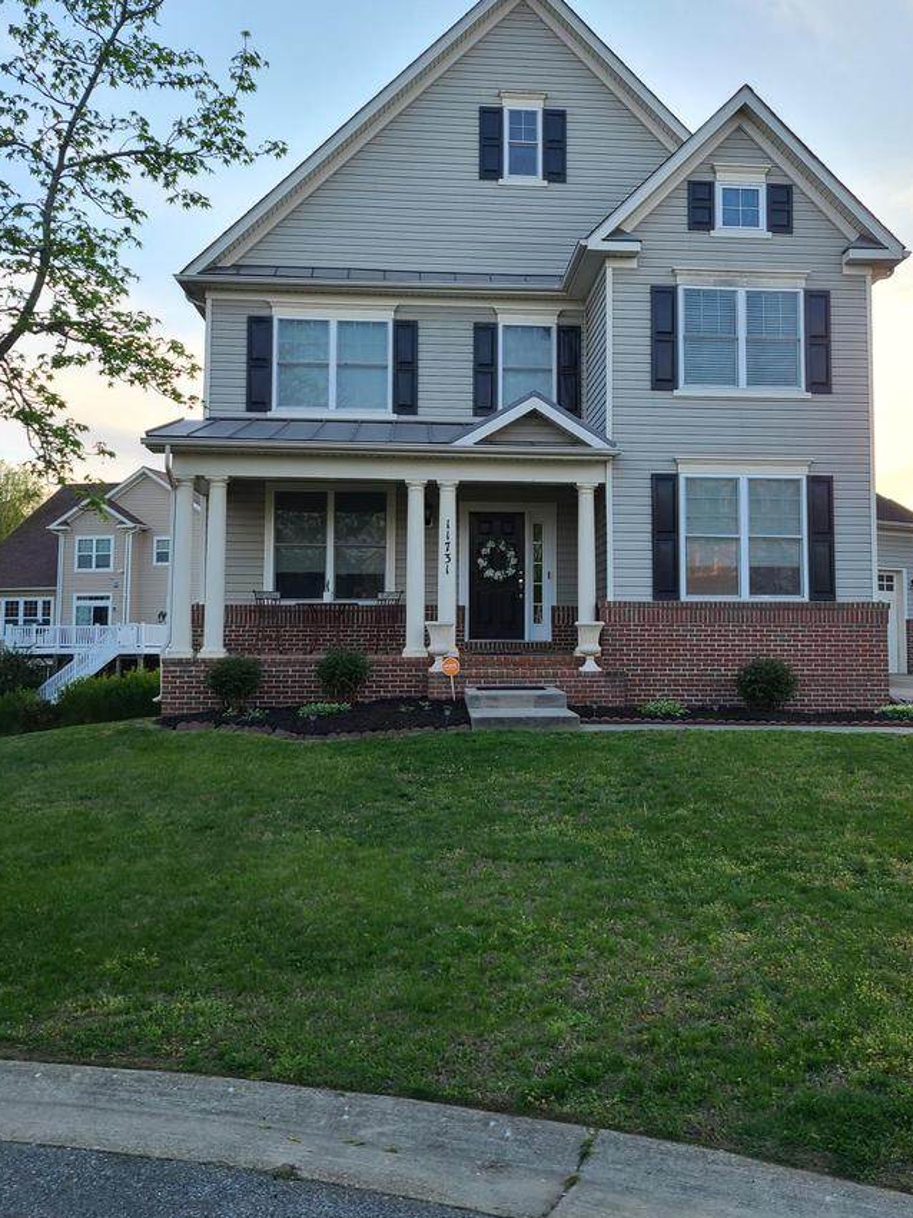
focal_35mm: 33
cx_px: 562
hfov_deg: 42.7
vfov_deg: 55.3
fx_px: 1161
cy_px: 565
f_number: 1.8
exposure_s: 1/518
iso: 40
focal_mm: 5.4
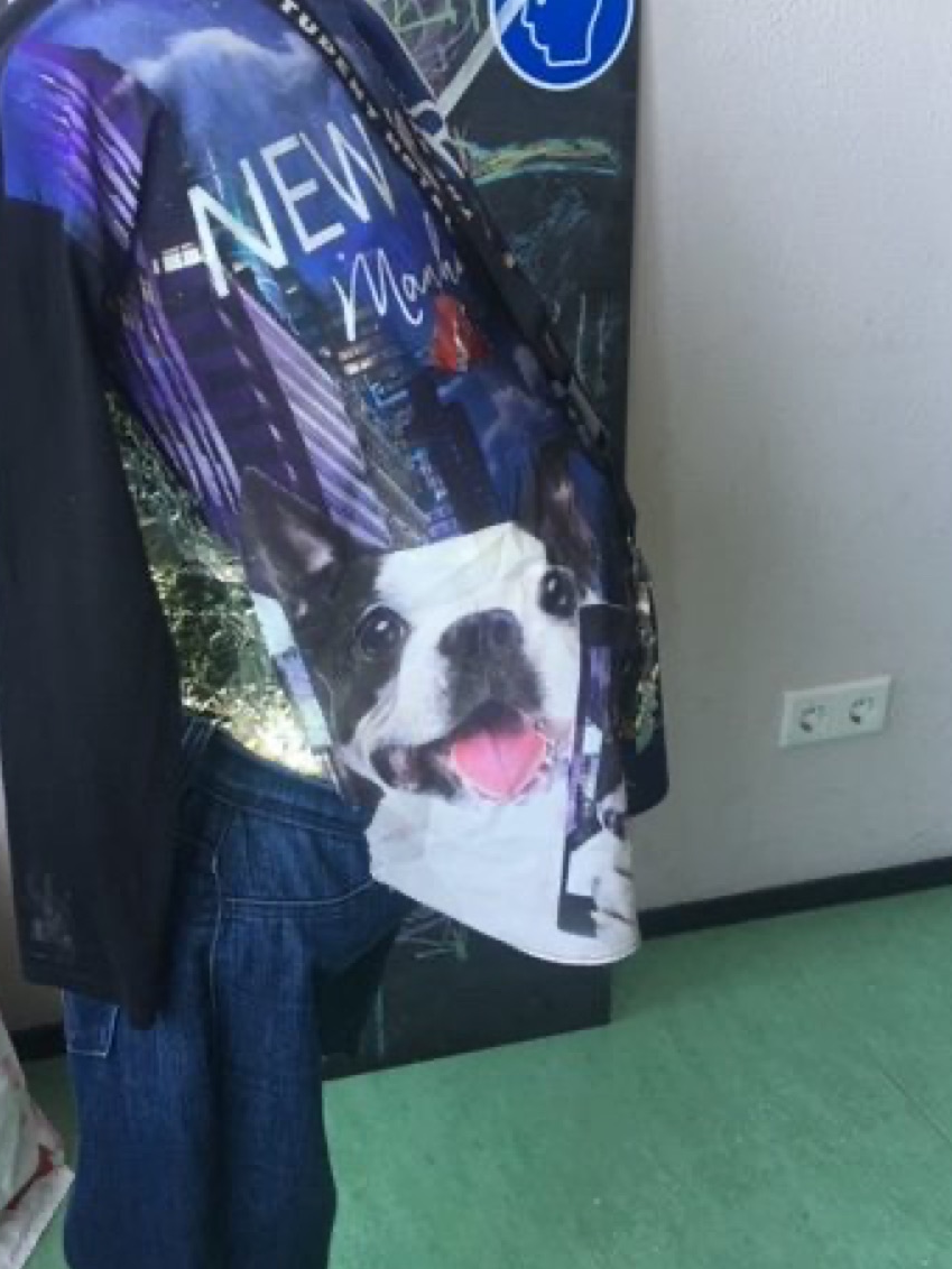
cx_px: 367
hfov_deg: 35.0
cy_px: 627
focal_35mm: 41
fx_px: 1503
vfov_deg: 45.8
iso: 32
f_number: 2.2
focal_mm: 4.15
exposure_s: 1/33
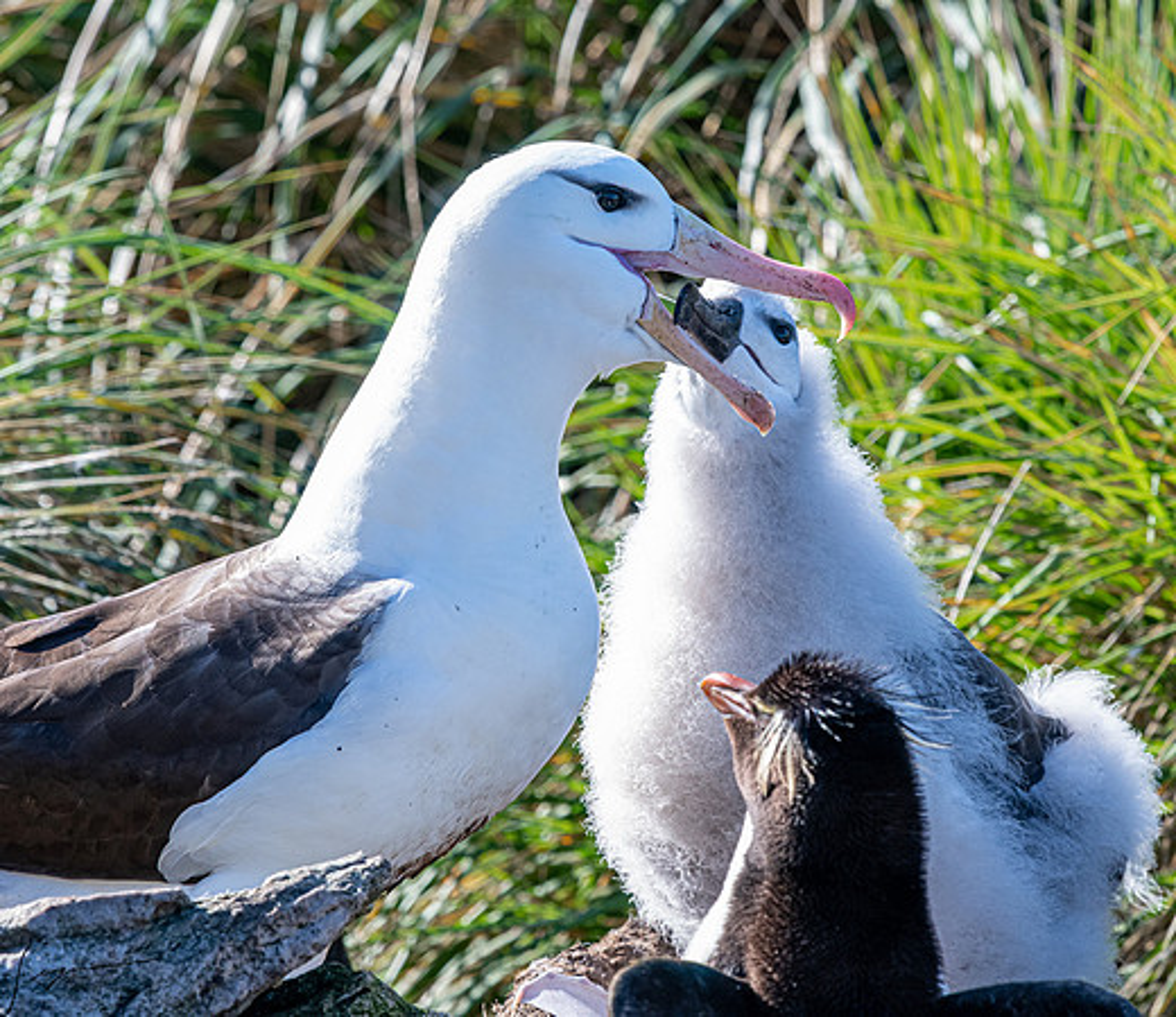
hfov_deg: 4.1
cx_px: 644
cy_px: 363
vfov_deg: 3.6
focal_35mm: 455
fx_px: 16354
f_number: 8
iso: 800
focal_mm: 300
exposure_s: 1/640
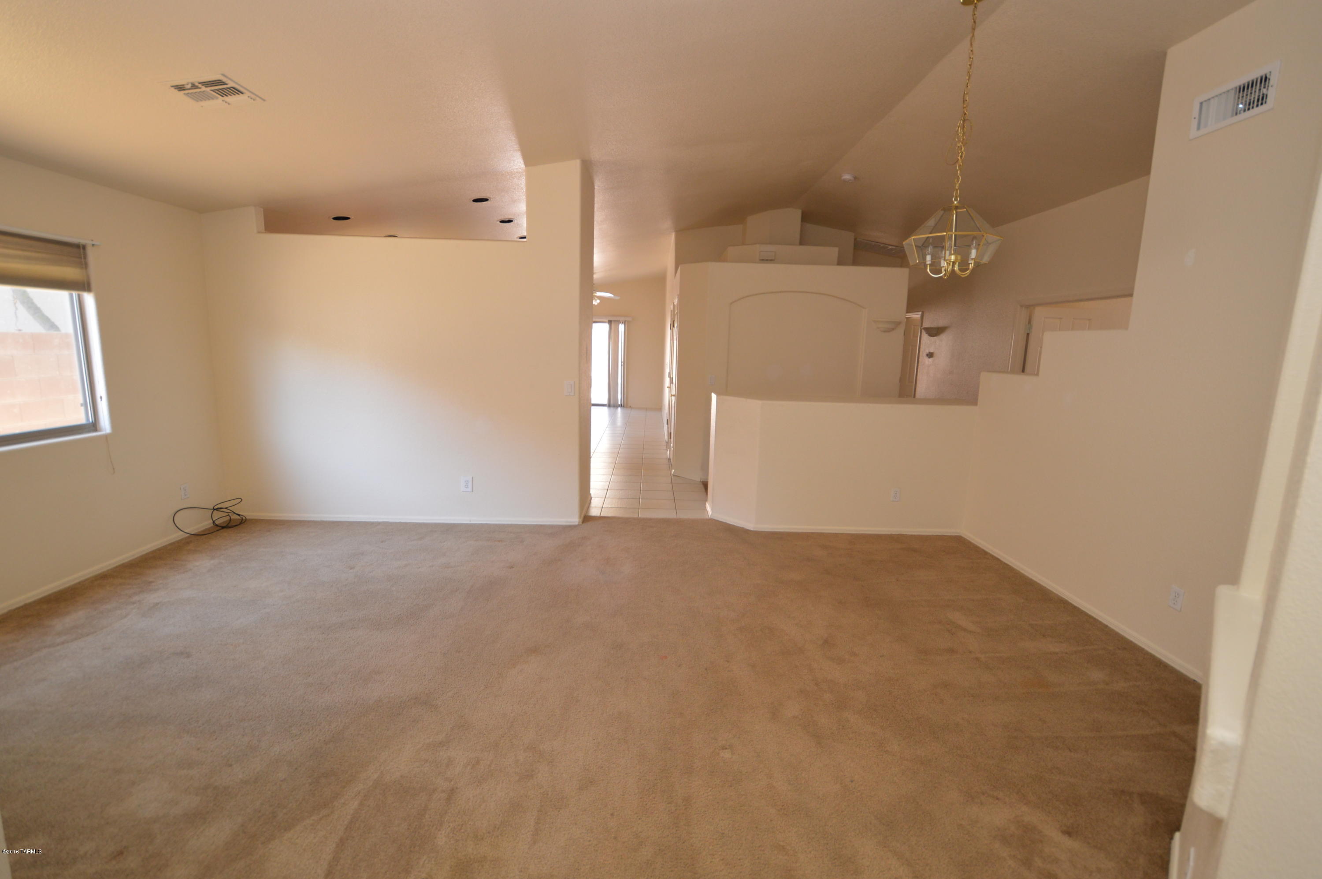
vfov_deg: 77.2
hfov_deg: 100.4
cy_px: 440
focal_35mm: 15
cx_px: 661
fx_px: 550
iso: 400
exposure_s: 1/60
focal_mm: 10
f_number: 3.5
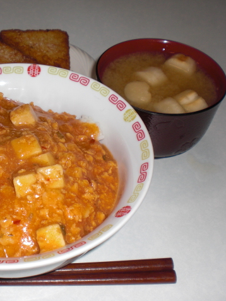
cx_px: 33
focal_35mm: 51
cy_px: 150
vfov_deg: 37.5
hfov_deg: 27.8
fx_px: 444
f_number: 3.1
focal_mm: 6.3
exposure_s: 1/60
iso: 64
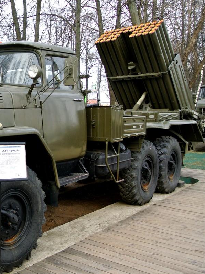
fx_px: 355
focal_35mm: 45
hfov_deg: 30.5
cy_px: 137
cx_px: 13
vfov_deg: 42.1
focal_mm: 11.8
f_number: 4
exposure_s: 1/200
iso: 100
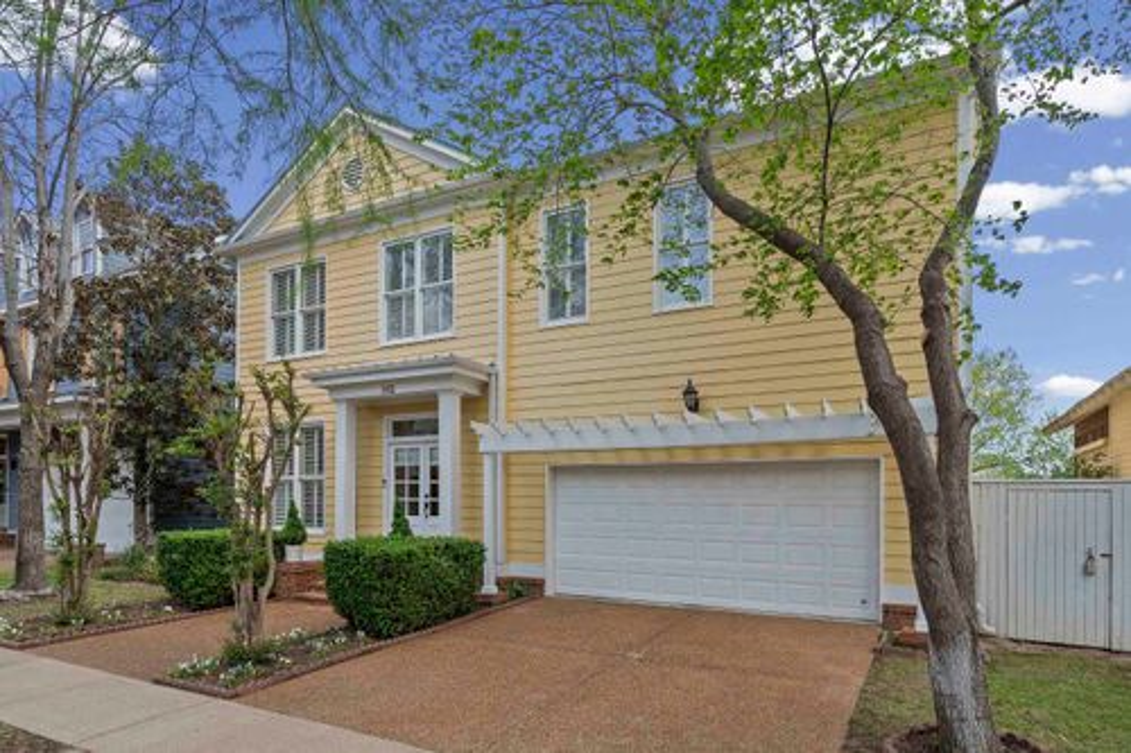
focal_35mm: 20
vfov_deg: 61.9
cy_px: 376
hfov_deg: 84.0
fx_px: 628
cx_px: 566
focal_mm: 20
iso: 800
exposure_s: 1/1000
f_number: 9
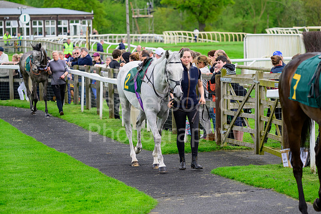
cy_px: 107
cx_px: 160
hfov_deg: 13.2
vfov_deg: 8.9
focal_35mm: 155
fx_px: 1382
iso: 800
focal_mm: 155
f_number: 5.6
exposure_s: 1/1600
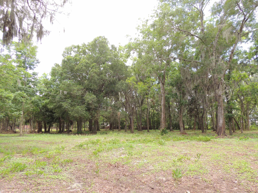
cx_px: 129
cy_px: 96
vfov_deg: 56.8
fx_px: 179
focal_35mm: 24
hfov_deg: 71.6
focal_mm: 4.3
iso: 100
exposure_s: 1/100
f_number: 3.7
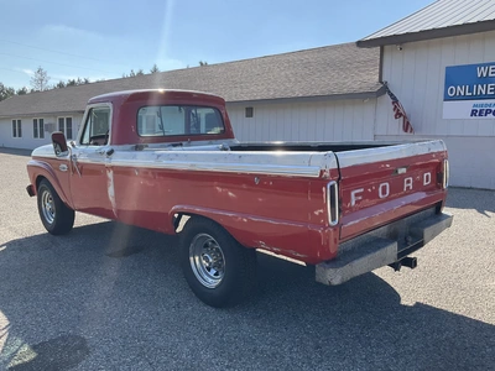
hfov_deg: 61.7
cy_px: 186
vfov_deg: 48.2
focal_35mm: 29
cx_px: 248
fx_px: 415
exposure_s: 1/1195
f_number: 1.8
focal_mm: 3
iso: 25
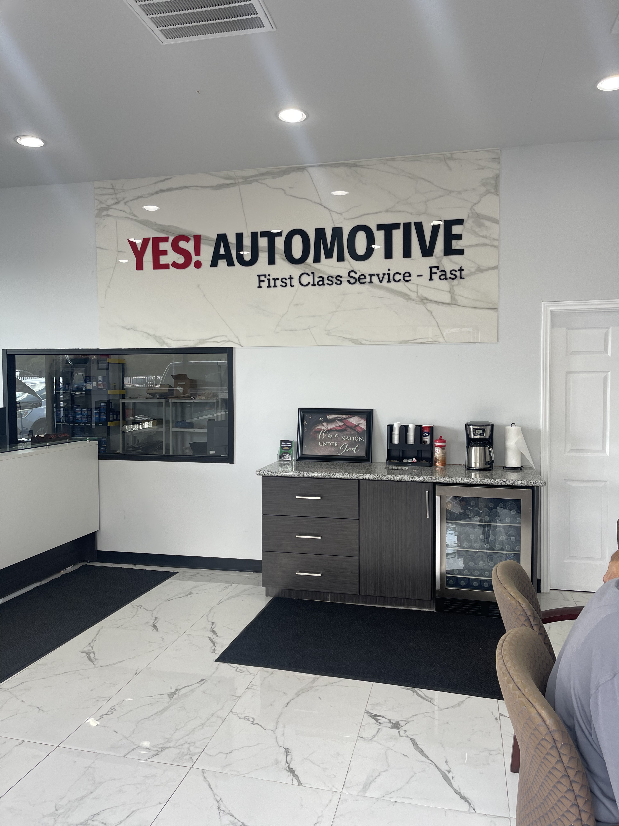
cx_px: 310
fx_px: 596
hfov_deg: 54.9
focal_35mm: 25
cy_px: 413
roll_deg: +0.6
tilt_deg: -0.7
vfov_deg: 69.4
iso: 40
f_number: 1.6
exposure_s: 1/120
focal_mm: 5.1
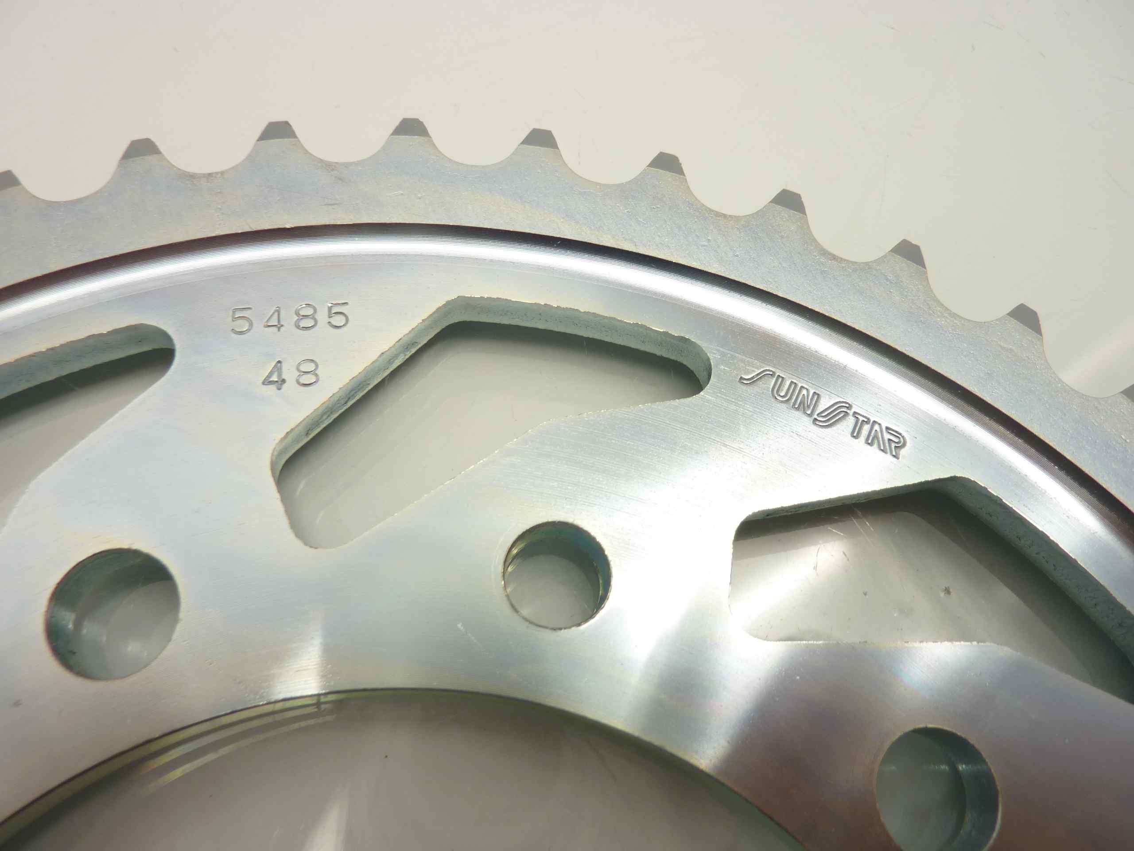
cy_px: 426
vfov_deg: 54.9
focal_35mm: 25
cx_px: 567
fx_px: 819
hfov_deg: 69.4
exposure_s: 1/15
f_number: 3.3
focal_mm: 4.1
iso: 80
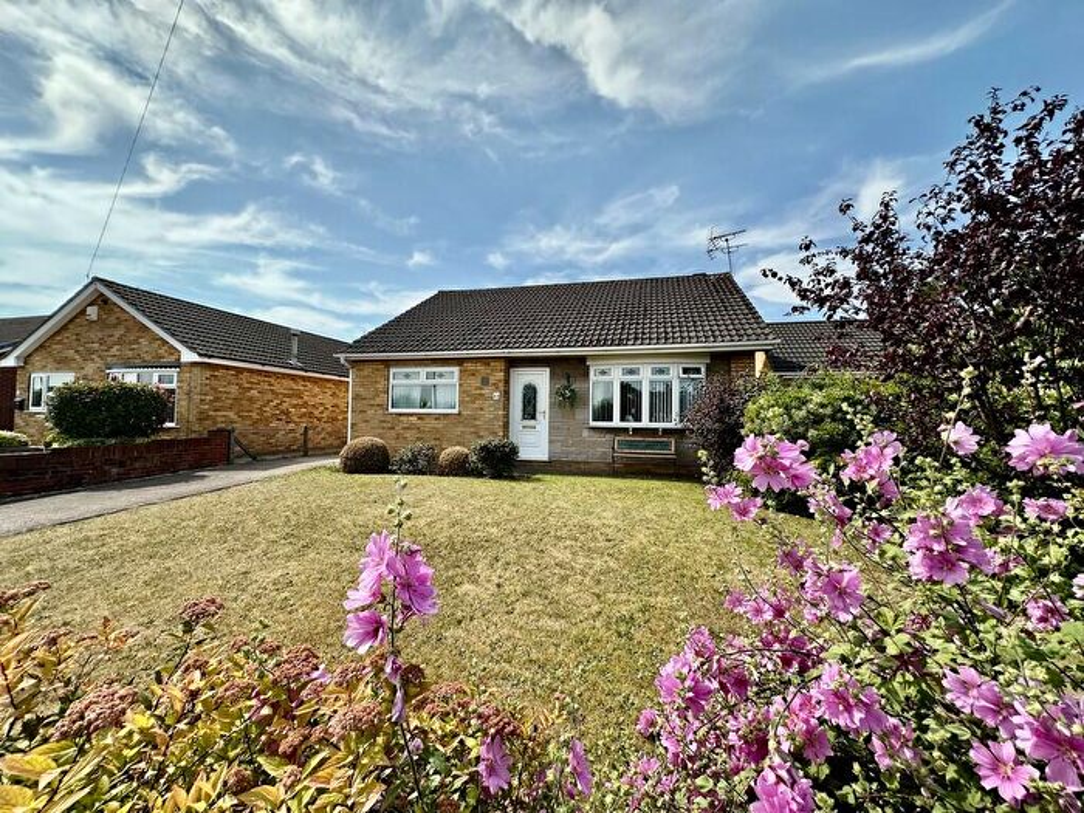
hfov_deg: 102.1
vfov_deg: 85.7
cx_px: 542
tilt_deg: +1.7
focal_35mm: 14
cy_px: 406
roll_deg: -0.5
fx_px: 438
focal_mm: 2.22
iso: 40
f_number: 2.2
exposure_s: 1/1416
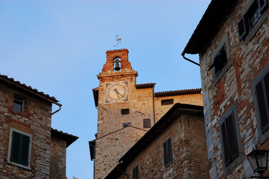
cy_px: 90
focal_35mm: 68
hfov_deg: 29.9
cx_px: 134
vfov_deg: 20.1
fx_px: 504
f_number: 7.1
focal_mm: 45
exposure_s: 1/125
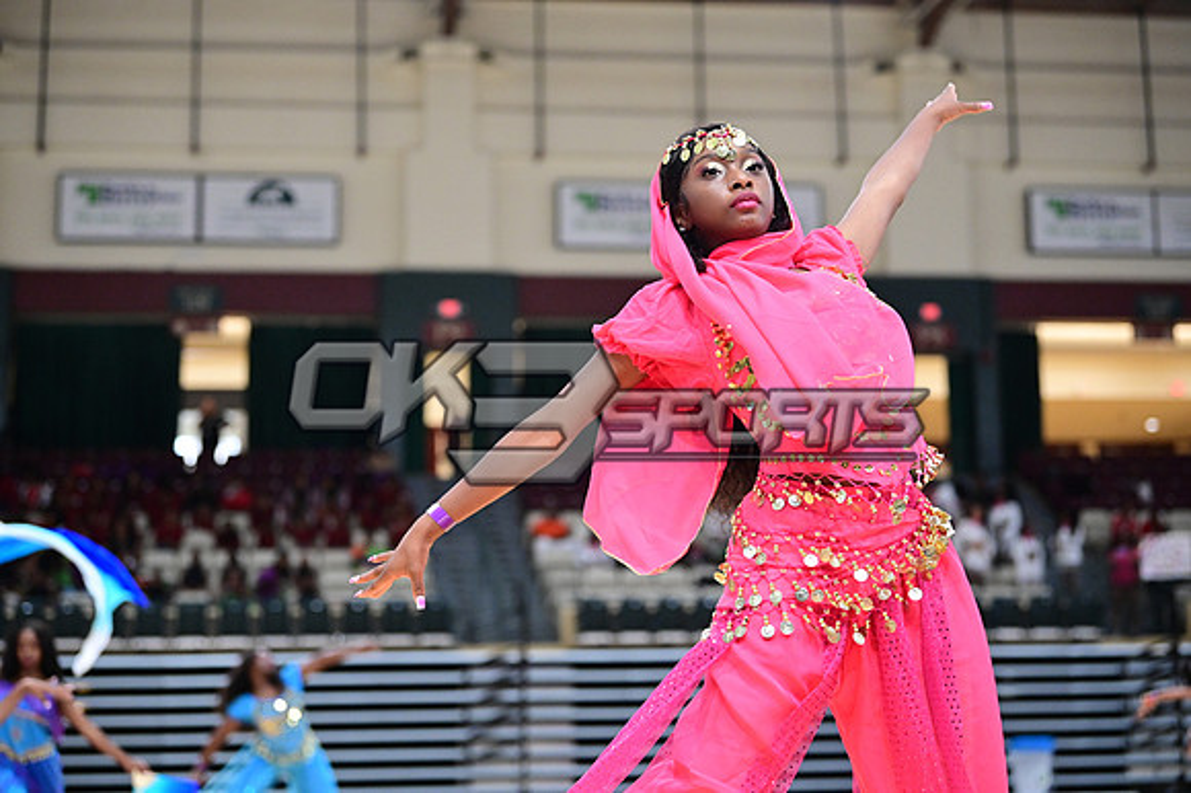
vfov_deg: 19.4
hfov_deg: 28.9
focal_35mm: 70
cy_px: 396
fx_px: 2314
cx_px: 596
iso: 6400
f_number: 3.2
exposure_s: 1/1000
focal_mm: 70
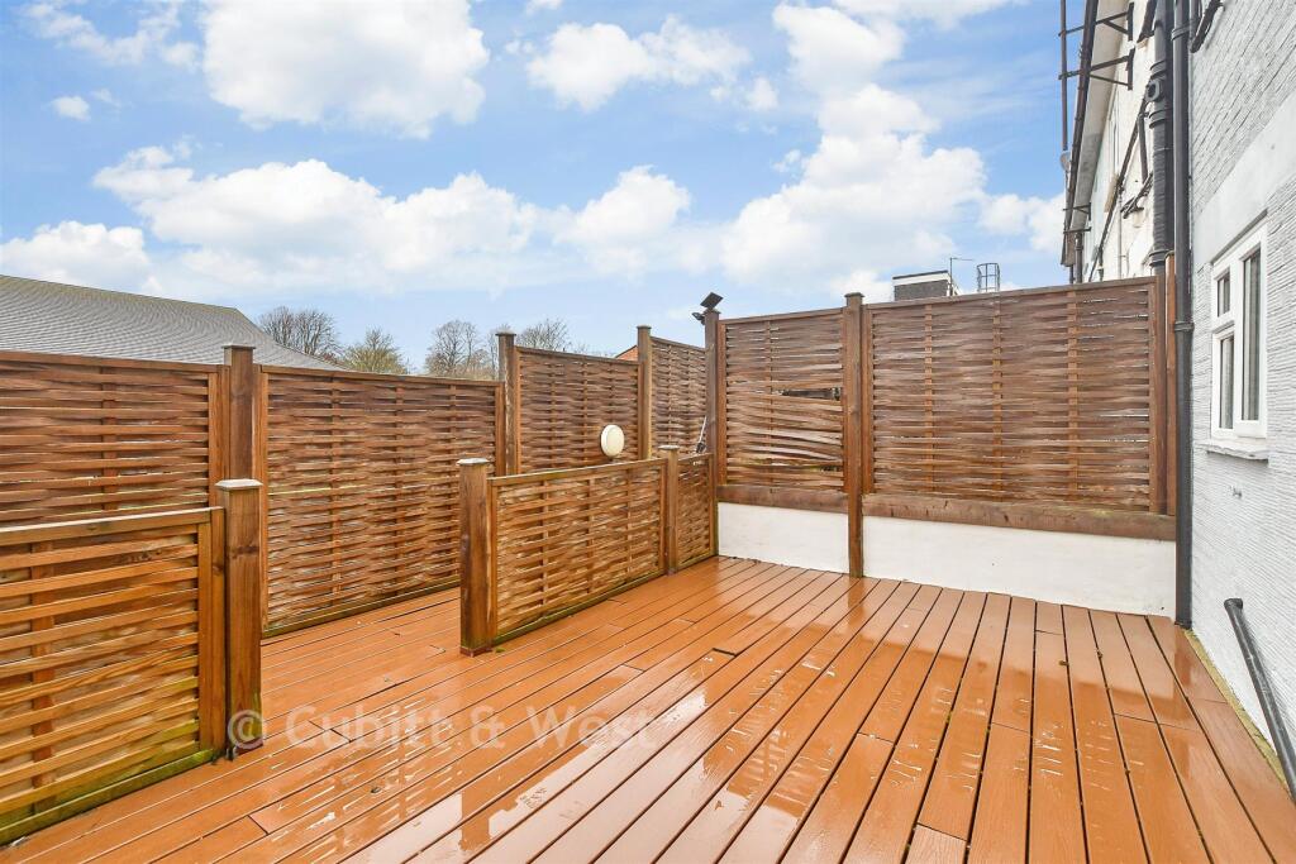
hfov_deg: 100.4
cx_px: 648
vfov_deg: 77.3
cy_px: 432
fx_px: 540
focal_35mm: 15
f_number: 8
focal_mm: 10
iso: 160
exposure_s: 1/10
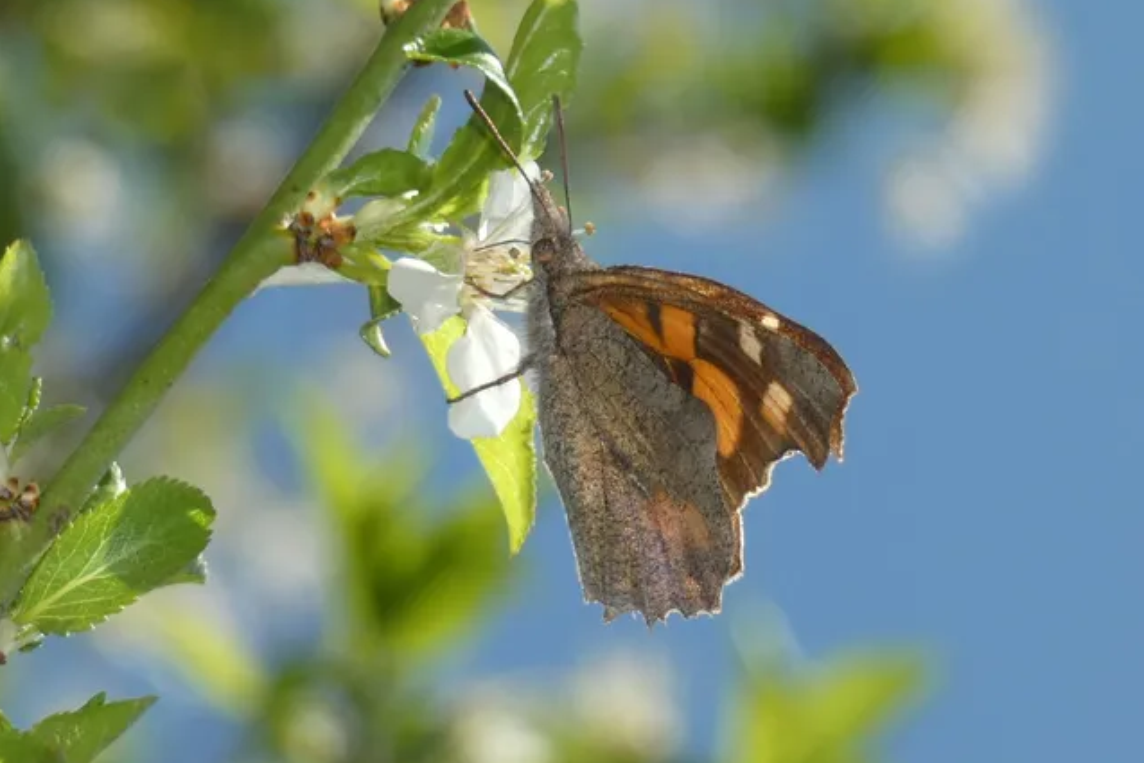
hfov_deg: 7.4
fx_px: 8836
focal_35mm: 278
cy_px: 370
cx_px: 571
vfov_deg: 4.9
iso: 80
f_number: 5.5
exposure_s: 1/160
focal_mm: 47.6
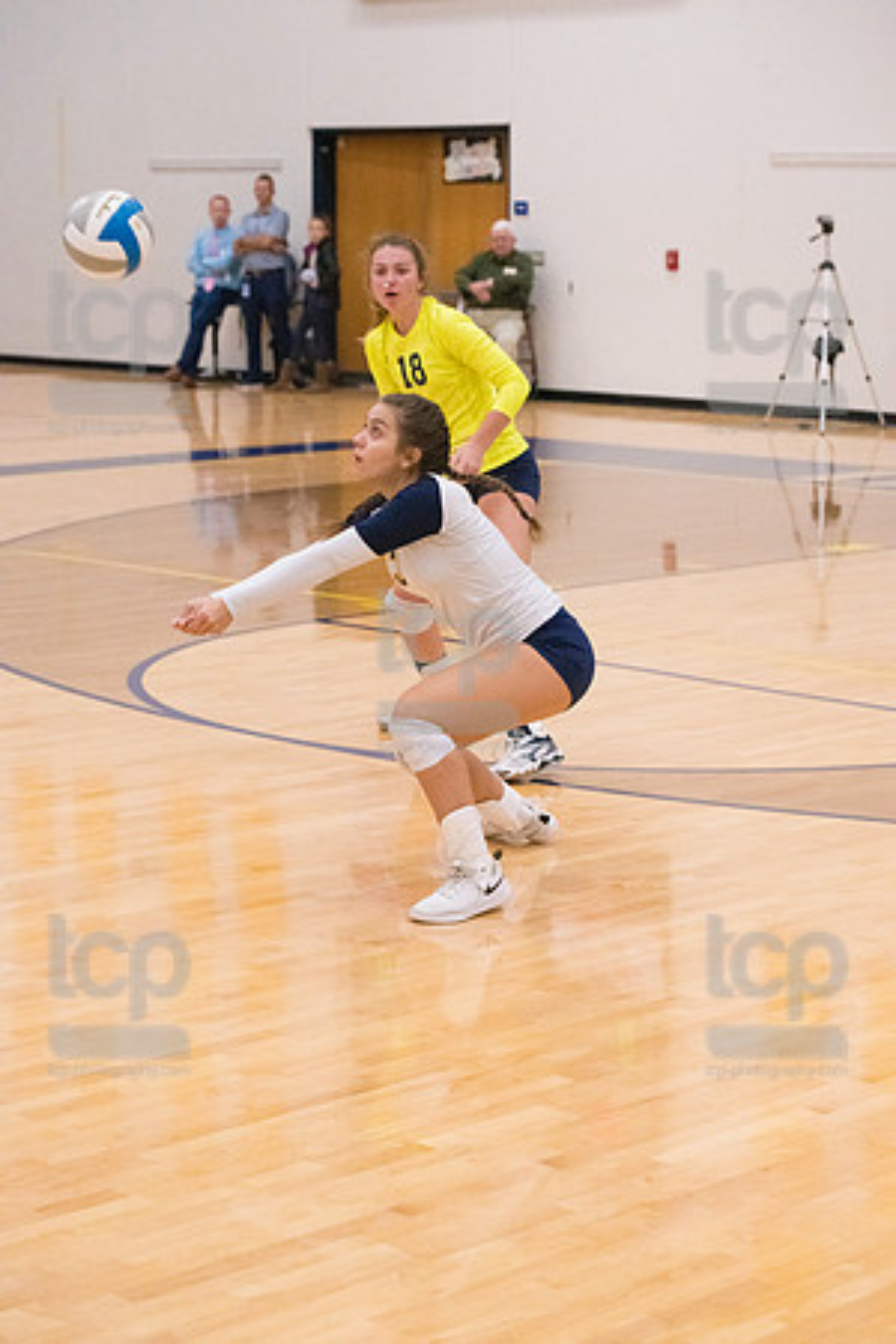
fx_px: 3061
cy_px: 672
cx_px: 448
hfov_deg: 16.7
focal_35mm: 82
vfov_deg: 24.8
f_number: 4.5
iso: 8000
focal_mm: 82
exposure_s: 1/1000
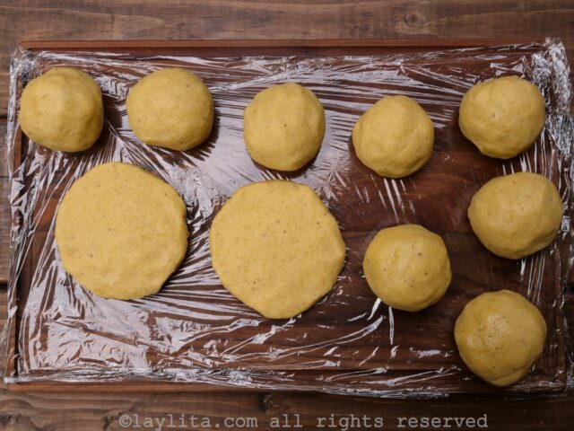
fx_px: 564
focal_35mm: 34
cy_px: 216
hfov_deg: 54.0
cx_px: 287
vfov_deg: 41.8
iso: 200
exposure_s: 1/125
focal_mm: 17
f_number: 8
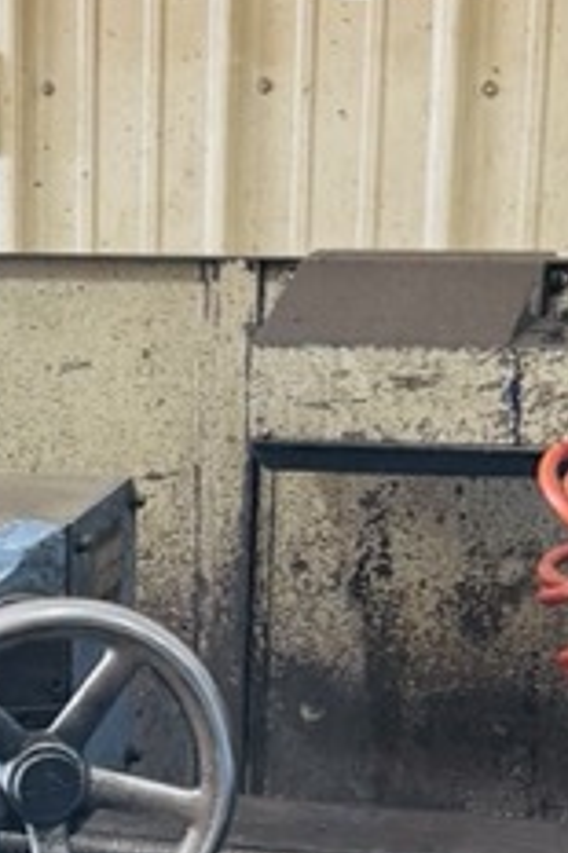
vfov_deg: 14.5
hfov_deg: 9.8
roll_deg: +3.3
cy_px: 1029
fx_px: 3247
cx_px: -231
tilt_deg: -20.1
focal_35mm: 137
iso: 125
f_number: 1.78
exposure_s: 1/60
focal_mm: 6.76
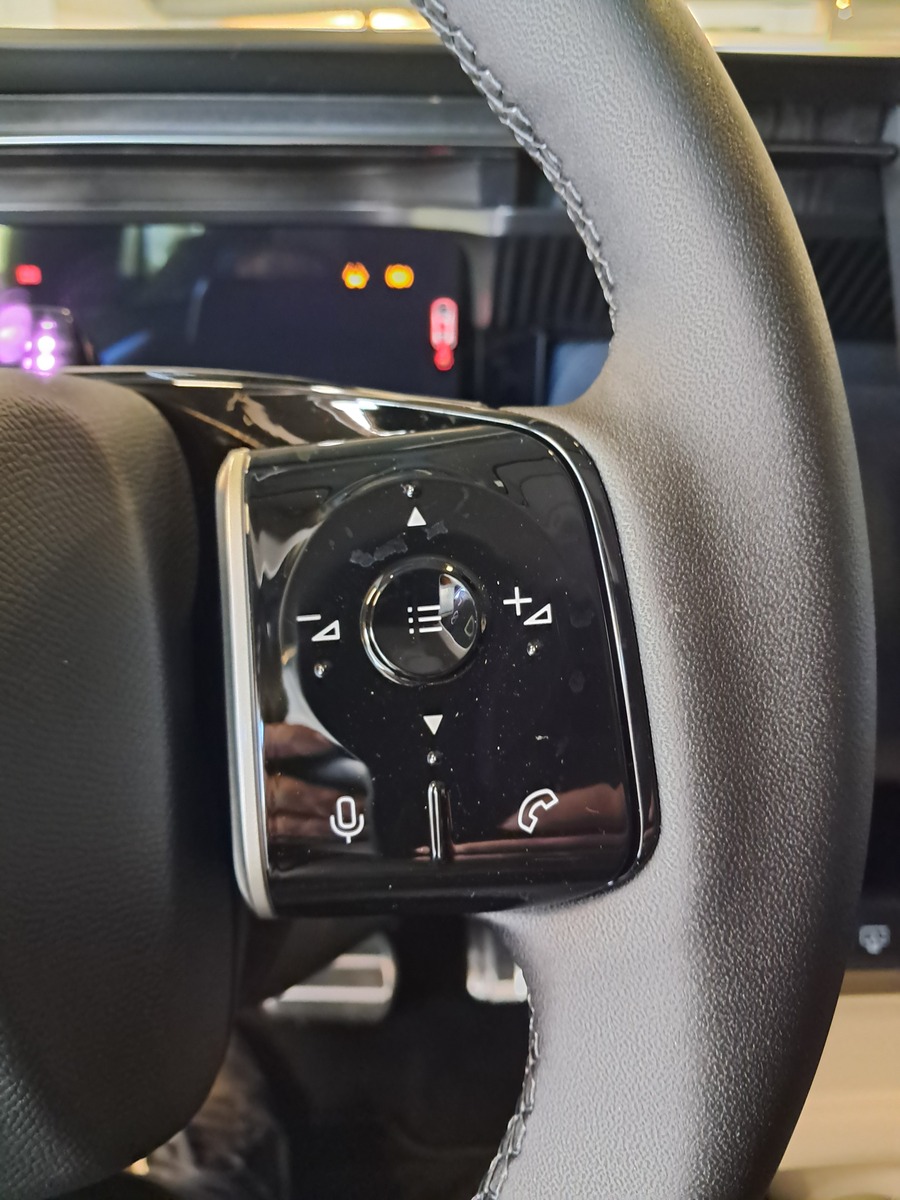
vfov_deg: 65.3
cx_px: 450
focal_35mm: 27
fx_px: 936
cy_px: 600
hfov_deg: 51.4
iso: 1250
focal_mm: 4
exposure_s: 1/20
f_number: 1.8
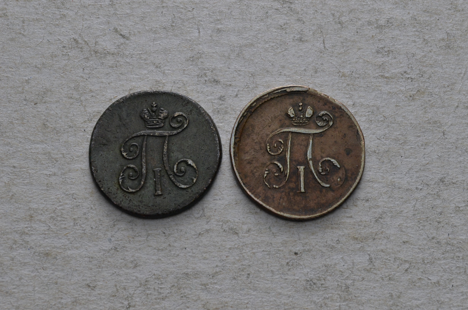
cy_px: 155
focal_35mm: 82
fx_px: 1070
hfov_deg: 24.7
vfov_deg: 16.5
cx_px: 234
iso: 400
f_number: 14
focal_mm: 55
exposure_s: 1/200
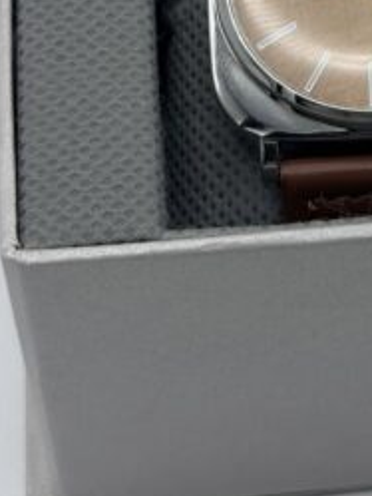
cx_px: 511
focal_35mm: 154
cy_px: -143
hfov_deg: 9.4
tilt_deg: -50.6
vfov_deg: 12.4
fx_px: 2205
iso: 64
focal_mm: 6.86
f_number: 1.78
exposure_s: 1/850
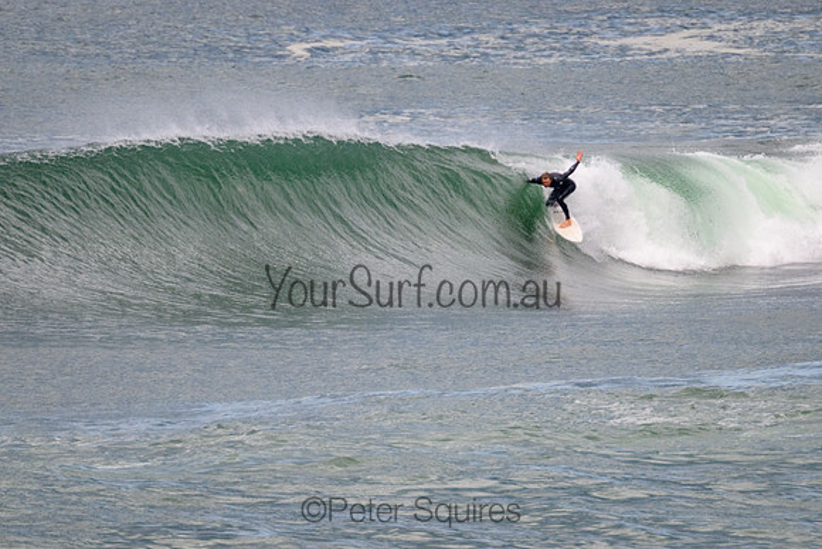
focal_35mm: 1101
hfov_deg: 1.9
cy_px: 295
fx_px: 25137
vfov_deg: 1.3
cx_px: 409
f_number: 11
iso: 1100
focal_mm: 800
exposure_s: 1/2000
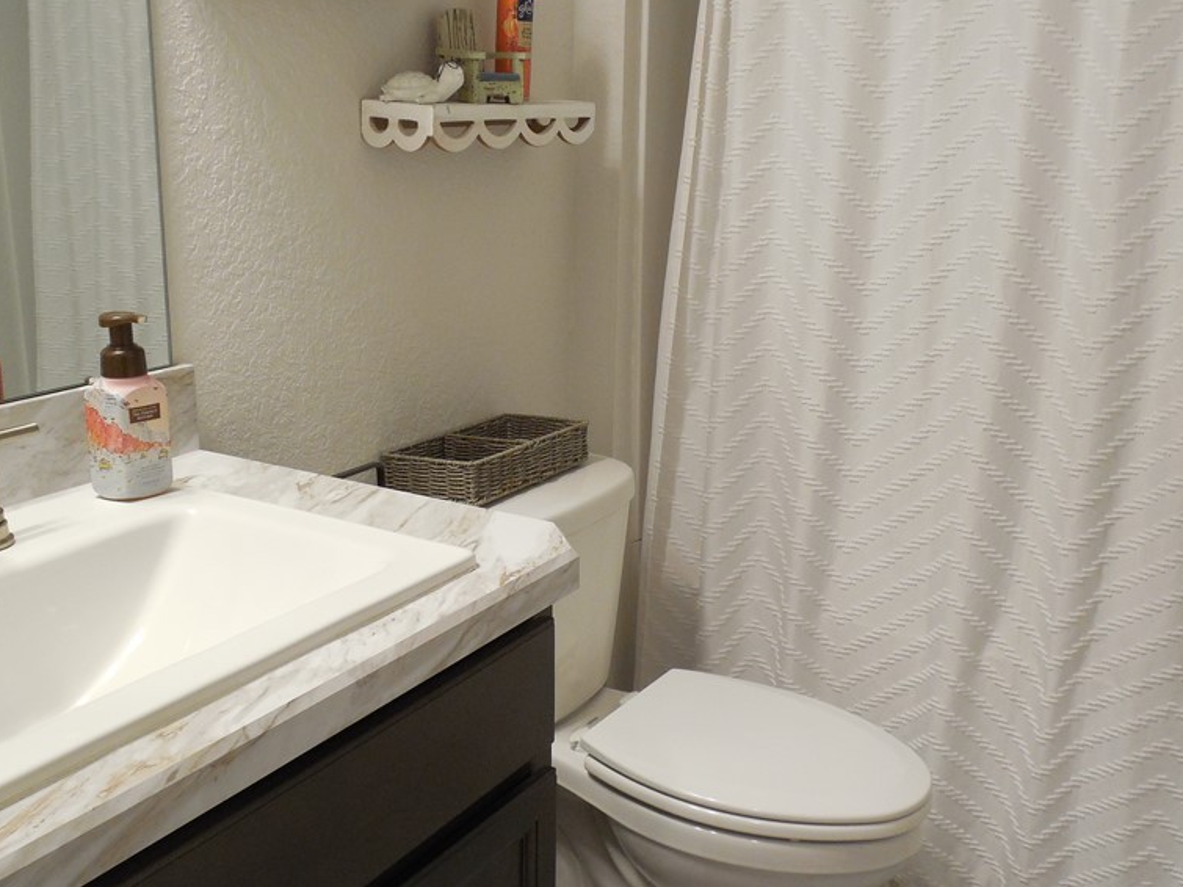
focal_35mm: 38
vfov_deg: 37.7
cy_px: 411
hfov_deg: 49.0
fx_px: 1298
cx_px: 619
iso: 280
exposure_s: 1/30
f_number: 3.5
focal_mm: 5
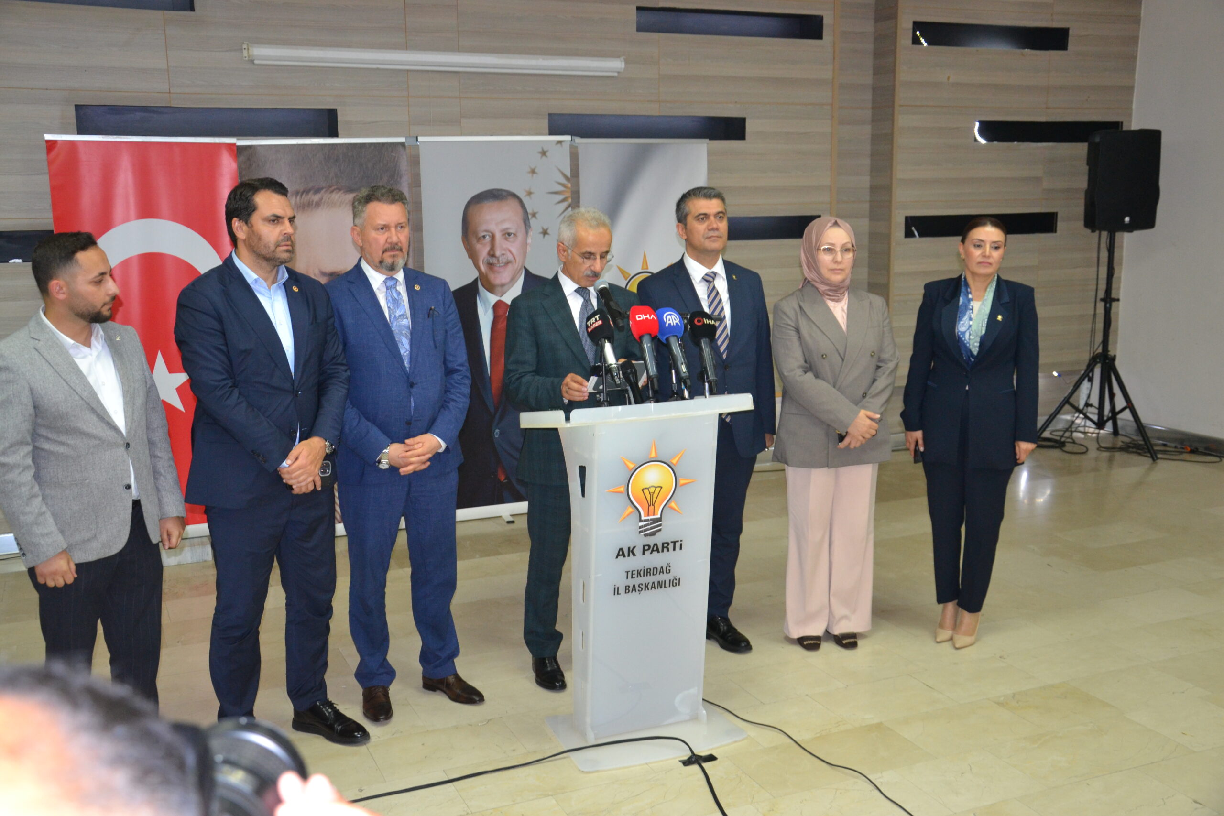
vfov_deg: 36.9
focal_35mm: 36
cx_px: 612
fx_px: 1224
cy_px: 408
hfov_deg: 53.1
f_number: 3.8
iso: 1000
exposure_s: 1/60
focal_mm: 24
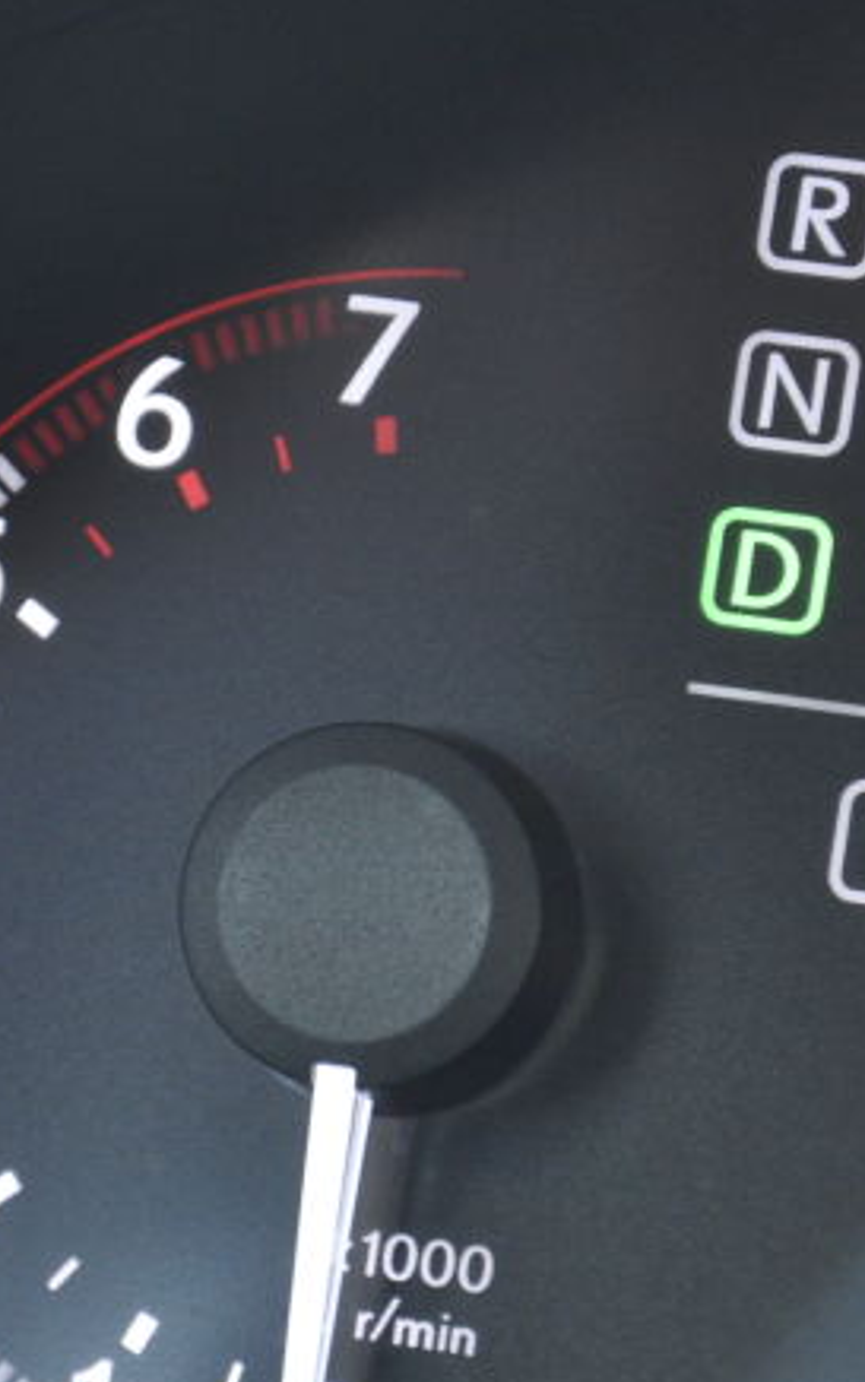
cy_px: 859
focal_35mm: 376
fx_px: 14171
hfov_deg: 3.5
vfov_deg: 5.6
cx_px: 368
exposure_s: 1/40
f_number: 5.6
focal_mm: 105
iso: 800
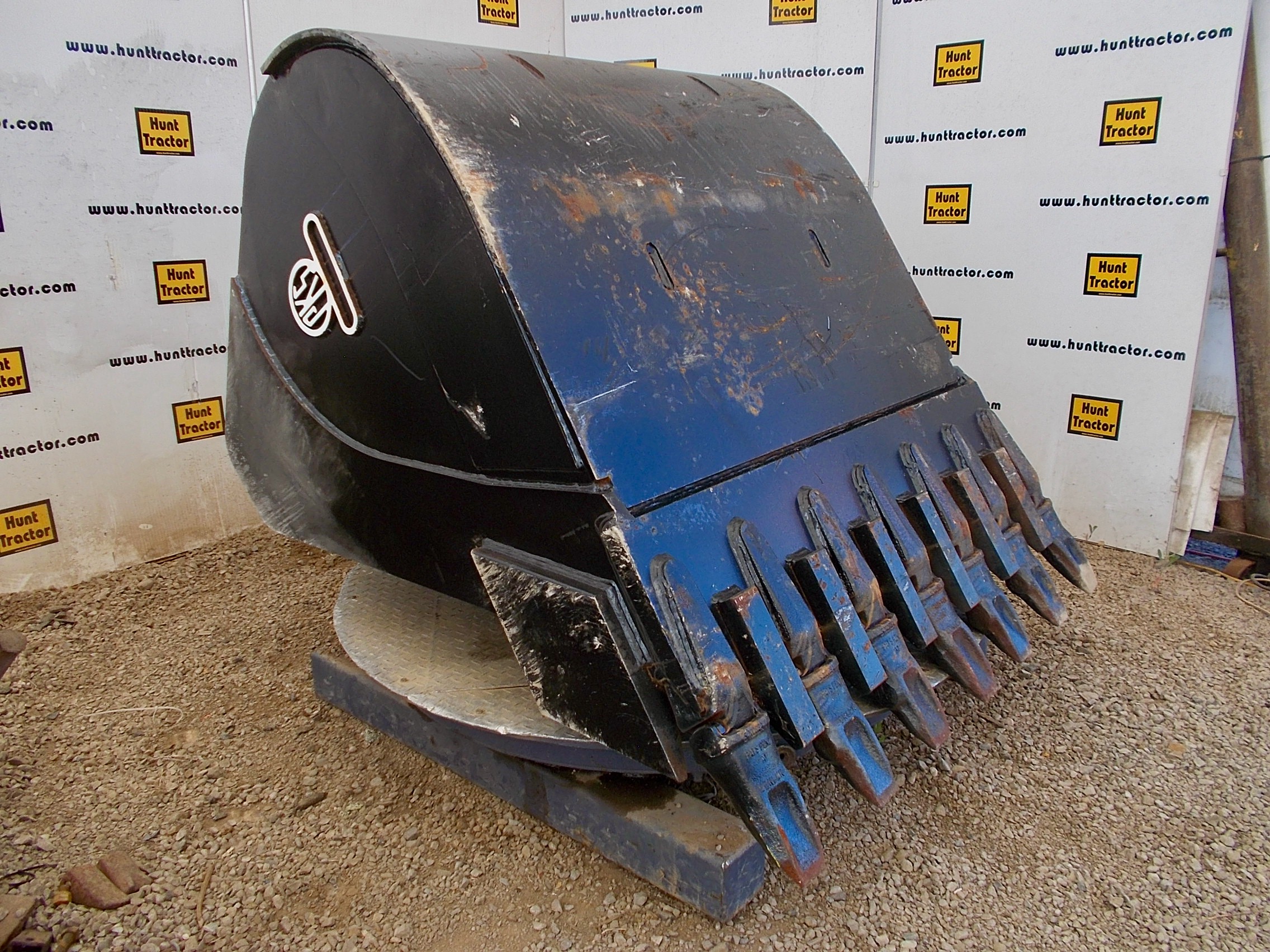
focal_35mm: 26
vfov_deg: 53.1
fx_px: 954
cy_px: 476
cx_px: 635
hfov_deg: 67.3
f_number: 3.2
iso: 80
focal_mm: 4.6
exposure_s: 1/125
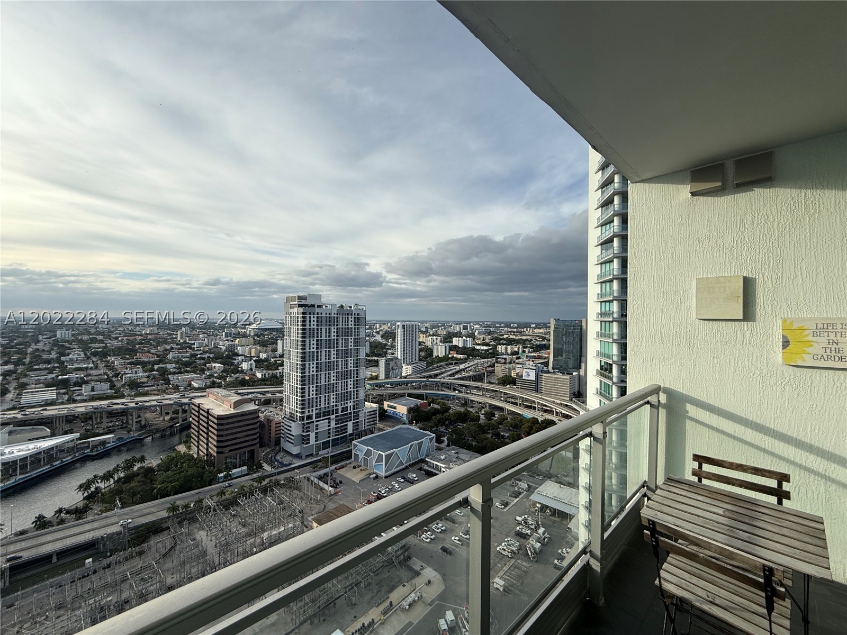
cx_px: 424
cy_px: 318
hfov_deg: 102.1
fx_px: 343
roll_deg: -1.1
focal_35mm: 14
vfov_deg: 85.7
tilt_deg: +1.5
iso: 50
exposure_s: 1/1848
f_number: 2.2
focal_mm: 2.22
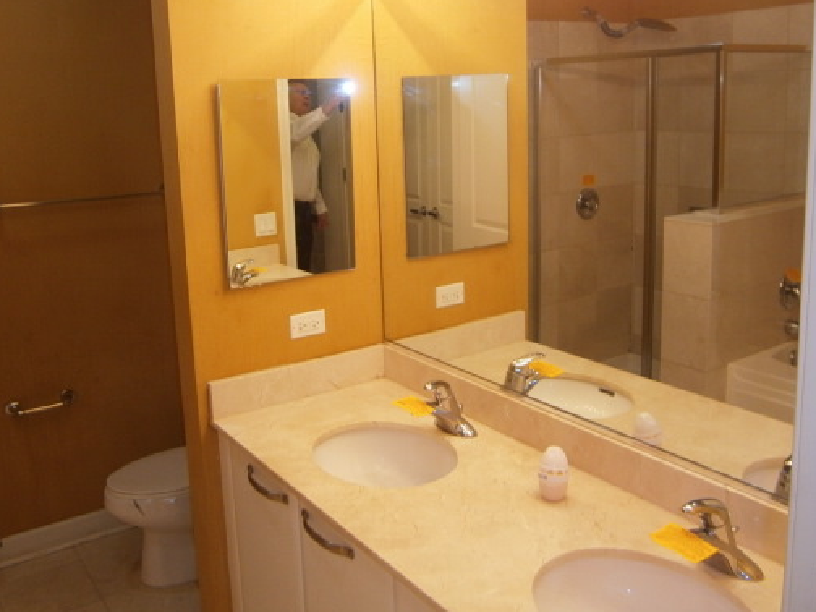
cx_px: 410
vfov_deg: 42.7
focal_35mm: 33
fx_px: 778
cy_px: 240
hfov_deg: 55.4
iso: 125
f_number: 2.8
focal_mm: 4.7
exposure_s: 1/30
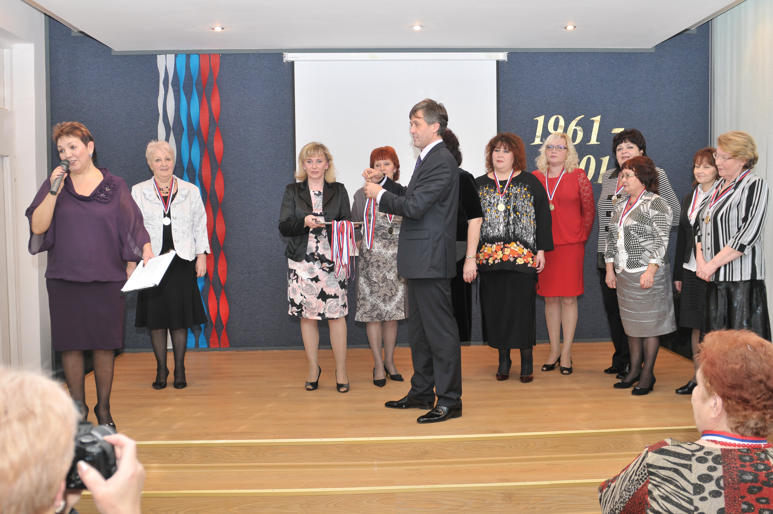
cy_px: 257
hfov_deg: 53.2
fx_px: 772
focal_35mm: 36
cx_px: 386
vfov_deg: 36.8
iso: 320
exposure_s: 1/100
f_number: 3.5
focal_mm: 24
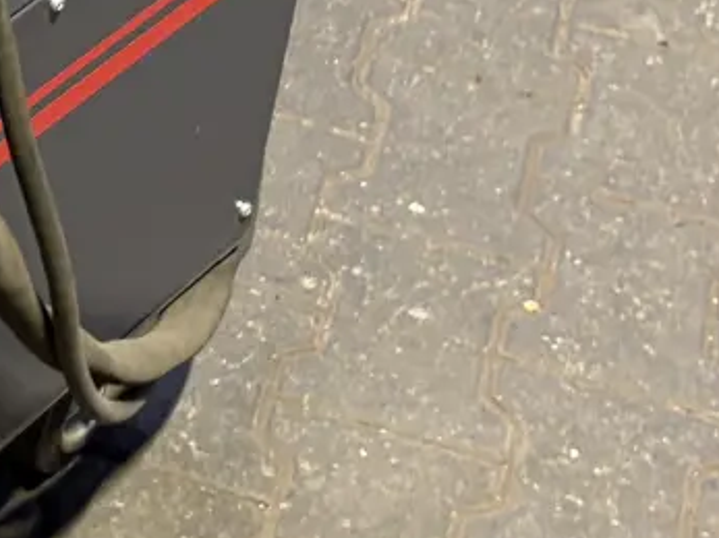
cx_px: -512
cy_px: -226
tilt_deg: -30.0
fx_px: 2990
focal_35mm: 144
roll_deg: +0.4
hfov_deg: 12.7
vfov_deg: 10.0
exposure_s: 1/50
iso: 125
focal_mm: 5.96
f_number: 1.6
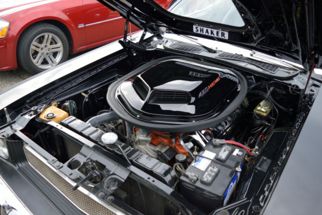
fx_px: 268
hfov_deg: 61.9
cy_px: 108
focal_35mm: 30
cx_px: 161
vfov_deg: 43.6
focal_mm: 20
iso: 450
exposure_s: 1/1000
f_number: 4
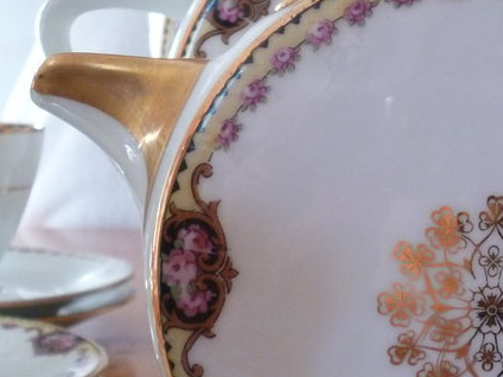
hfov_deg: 22.7
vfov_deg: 17.3
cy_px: 280
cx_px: 397
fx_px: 1235
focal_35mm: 85
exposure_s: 1/30
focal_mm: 6.4
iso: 400
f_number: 3.5
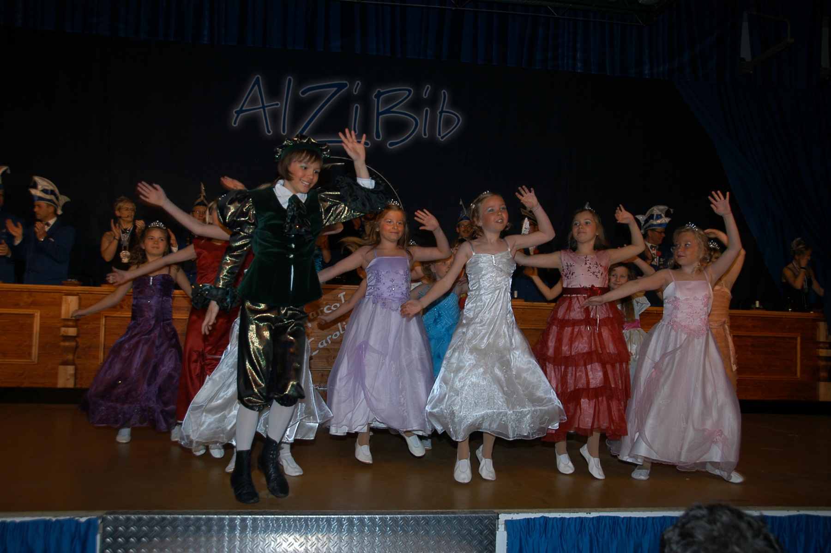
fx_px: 761
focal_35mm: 33
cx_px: 416
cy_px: 276
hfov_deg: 57.3
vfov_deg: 39.9
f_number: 4.8
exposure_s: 1/60
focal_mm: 22
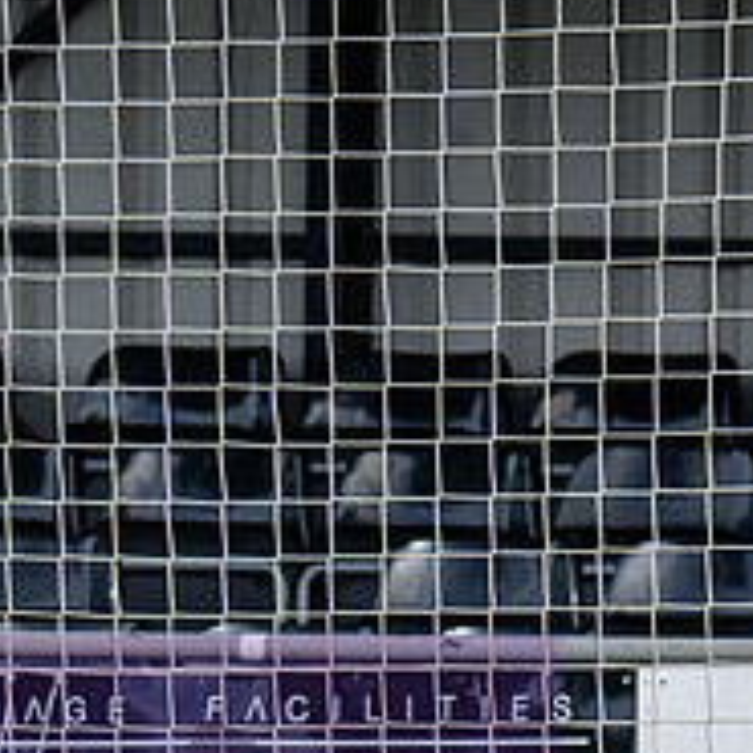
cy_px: 696
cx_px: -512
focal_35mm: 1805
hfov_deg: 1.0
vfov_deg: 1.0
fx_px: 44422
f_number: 2.8
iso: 125
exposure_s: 1/2000
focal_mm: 300
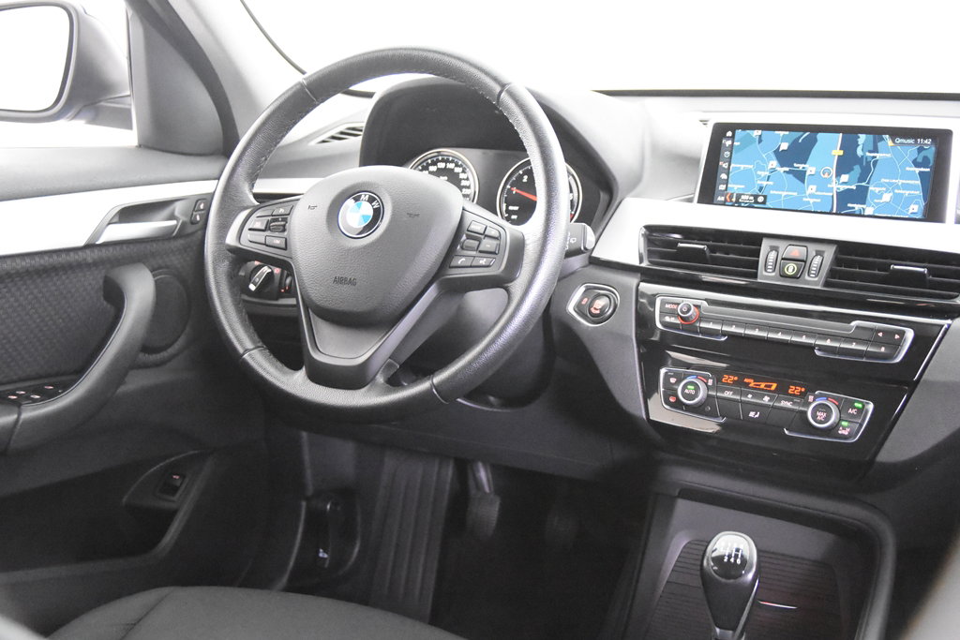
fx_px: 1040
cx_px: 480
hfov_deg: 49.5
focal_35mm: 39
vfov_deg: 34.2
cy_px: 320
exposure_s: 1/40
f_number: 3.2
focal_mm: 26
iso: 12800
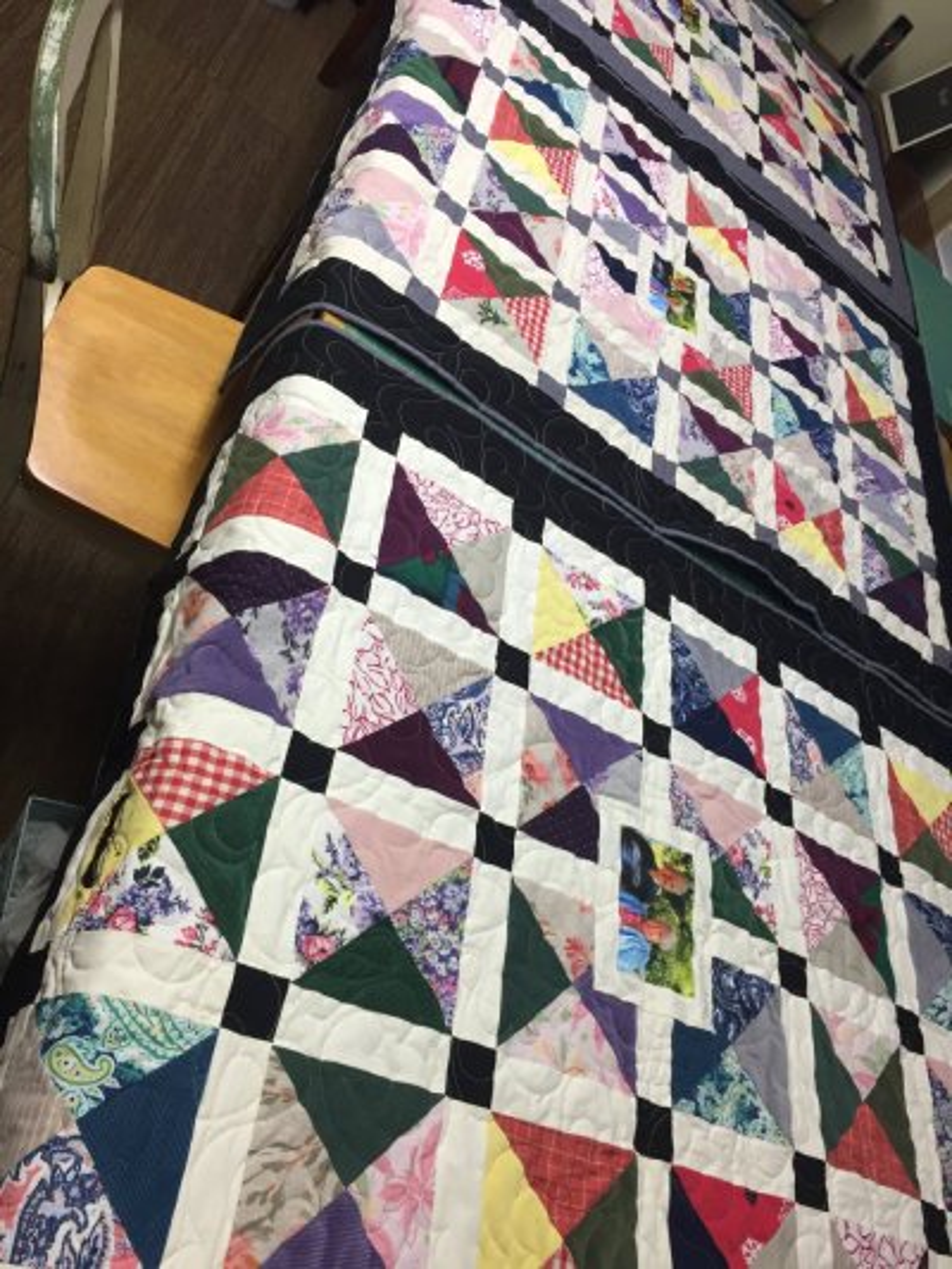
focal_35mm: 29
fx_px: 1063
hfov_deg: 48.2
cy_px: 634
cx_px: 476
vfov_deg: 61.6
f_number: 2.2
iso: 64
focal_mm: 4.15
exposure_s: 1/30
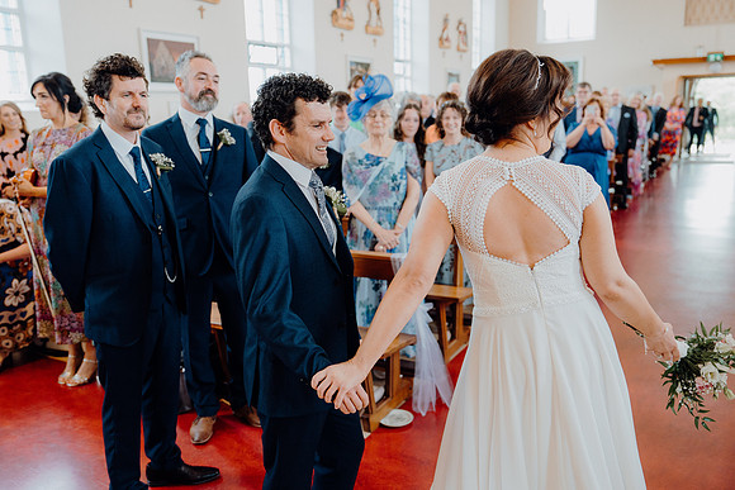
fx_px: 633
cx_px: 368
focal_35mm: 31
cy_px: 245
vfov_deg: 42.3
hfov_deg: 60.3
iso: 1000
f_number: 2.8
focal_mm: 31
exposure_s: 1/200
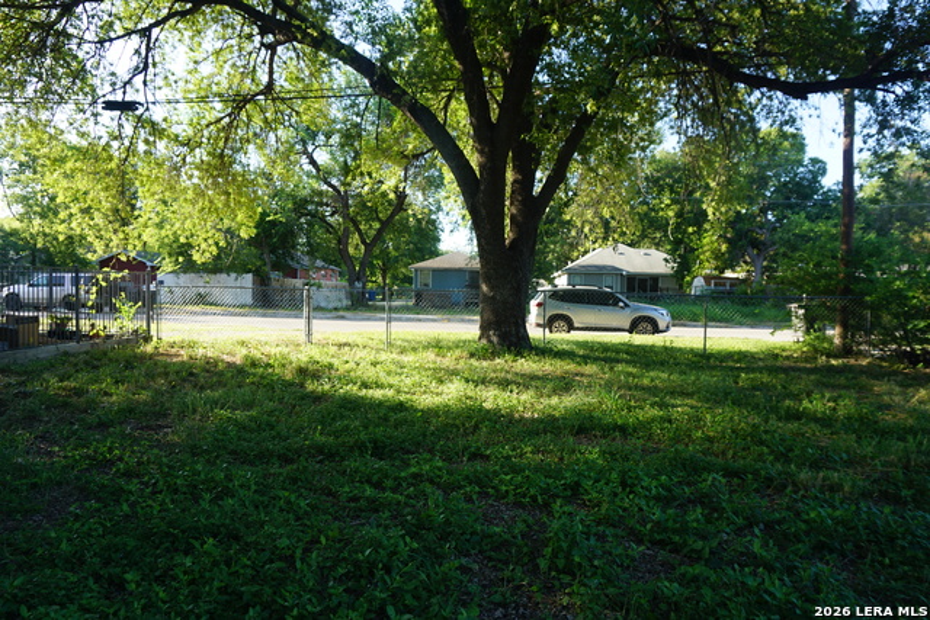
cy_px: 310
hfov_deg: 73.7
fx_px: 620
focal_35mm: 24
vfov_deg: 53.2
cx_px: 465
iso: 100
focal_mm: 16
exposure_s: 1/60
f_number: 5.6
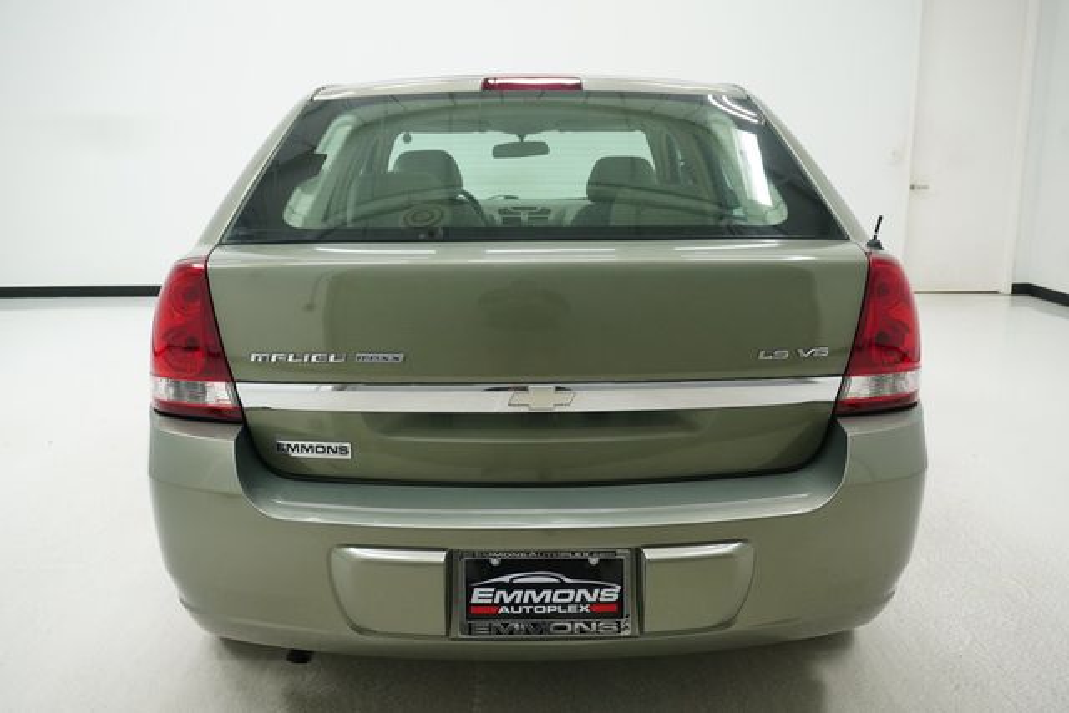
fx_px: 921
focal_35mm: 31
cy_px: 356
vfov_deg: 42.3
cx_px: 534
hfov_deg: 60.3
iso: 800
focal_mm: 21
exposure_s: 1/200
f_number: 5.6
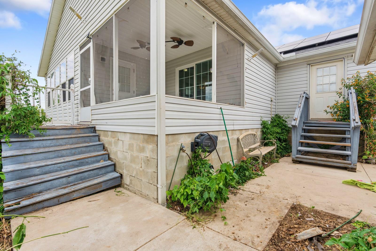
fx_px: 167
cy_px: 126
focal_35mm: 16
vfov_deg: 73.8
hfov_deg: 96.7
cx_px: 188
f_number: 8
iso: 200
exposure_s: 1/200
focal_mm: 16
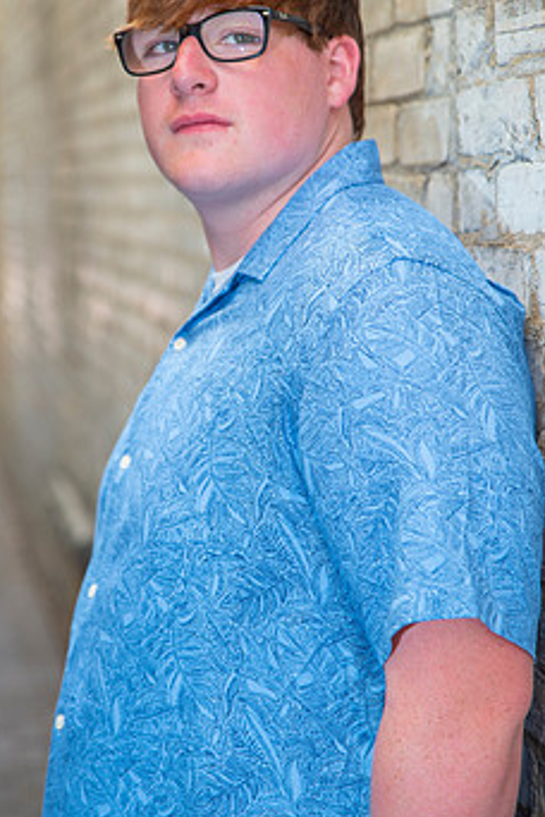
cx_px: 194
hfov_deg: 14.8
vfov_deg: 22.1
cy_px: 385
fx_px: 2089
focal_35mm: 92
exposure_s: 1/125
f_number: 2.8
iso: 160
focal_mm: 70
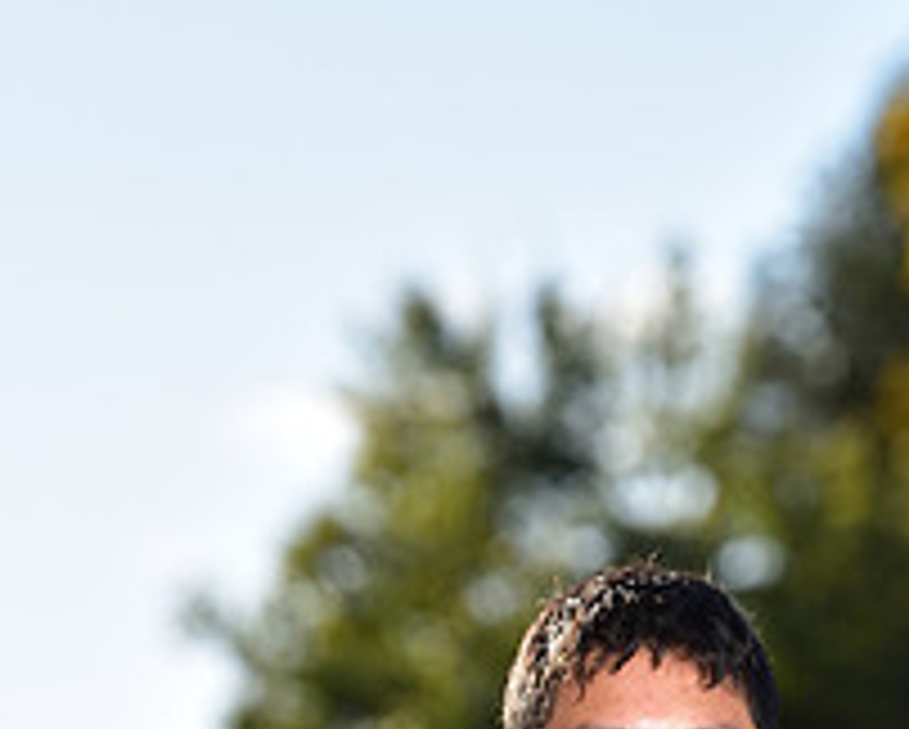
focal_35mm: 484
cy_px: 1264
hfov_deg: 4.0
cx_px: 637
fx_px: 13034
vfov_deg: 3.2
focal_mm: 180
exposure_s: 1/250
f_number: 5.6
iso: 80
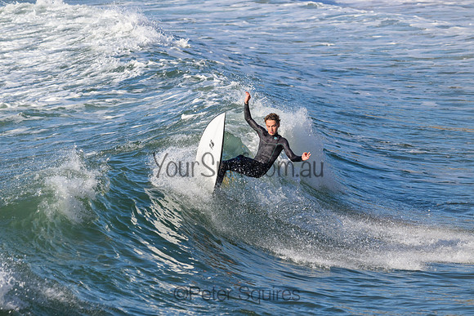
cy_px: 158
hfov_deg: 4.8
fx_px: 5663
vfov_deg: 3.2
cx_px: 237
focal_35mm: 430
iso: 1600
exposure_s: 1/2000
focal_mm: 430
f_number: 11
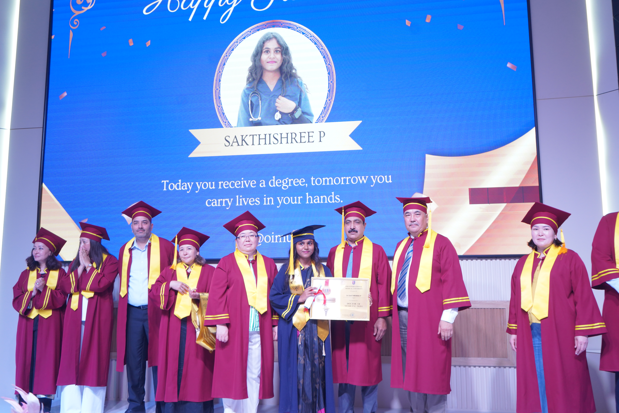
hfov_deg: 58.7
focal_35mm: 32
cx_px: 310
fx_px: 550
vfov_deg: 41.1
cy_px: 206
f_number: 4
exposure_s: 1/125
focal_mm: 32
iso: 1250
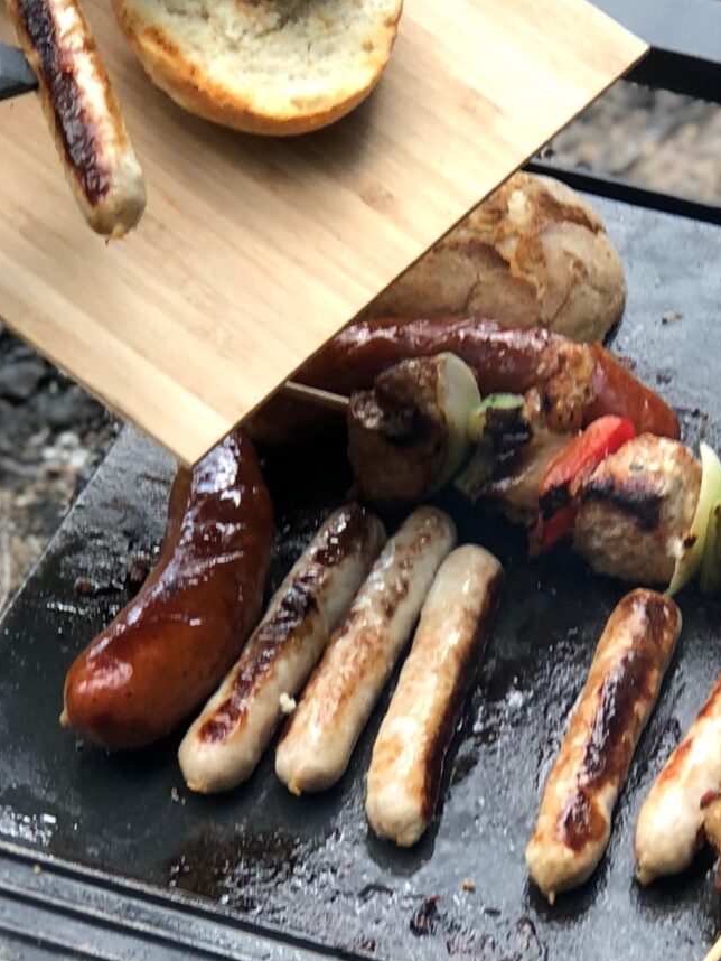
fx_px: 4719
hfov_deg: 8.7
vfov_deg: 11.6
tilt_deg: -45.4
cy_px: 787
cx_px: 485
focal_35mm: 170
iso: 25
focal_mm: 6.6
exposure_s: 1/60
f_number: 2.8
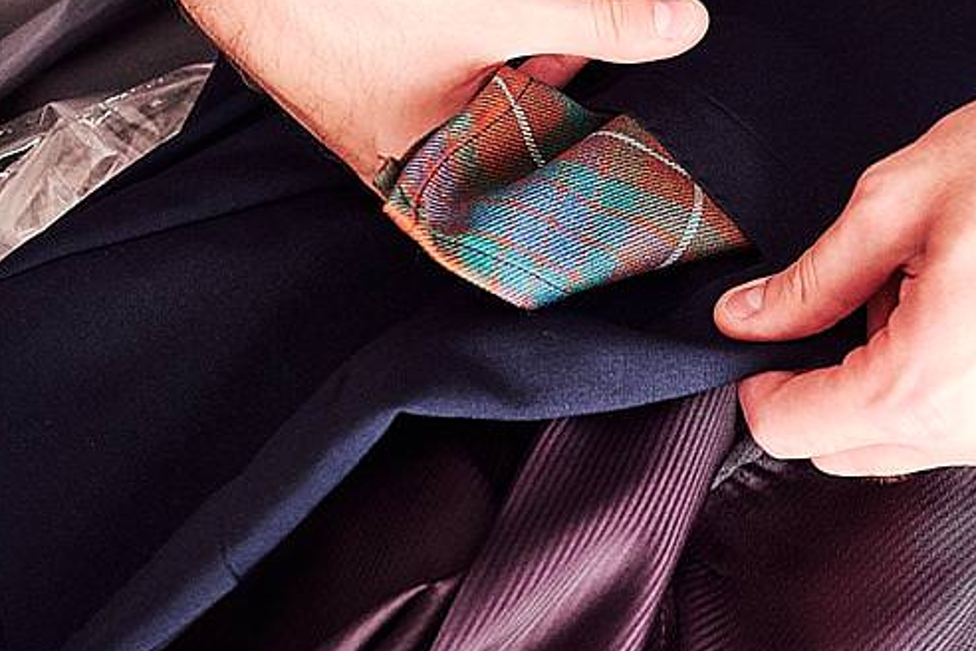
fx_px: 1708
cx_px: 811
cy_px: 2
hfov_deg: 30.9
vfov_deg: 20.9
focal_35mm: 63
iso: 3200
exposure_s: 1/400
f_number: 3.6
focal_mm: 20.6
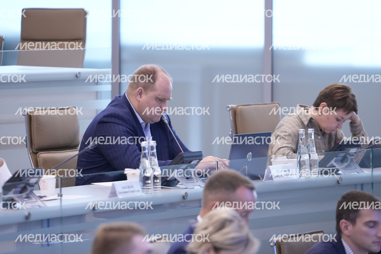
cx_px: 190
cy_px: 127
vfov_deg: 4.6
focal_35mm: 300
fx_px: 3175
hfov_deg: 6.9
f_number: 2.8
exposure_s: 1/160
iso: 1250
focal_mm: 200
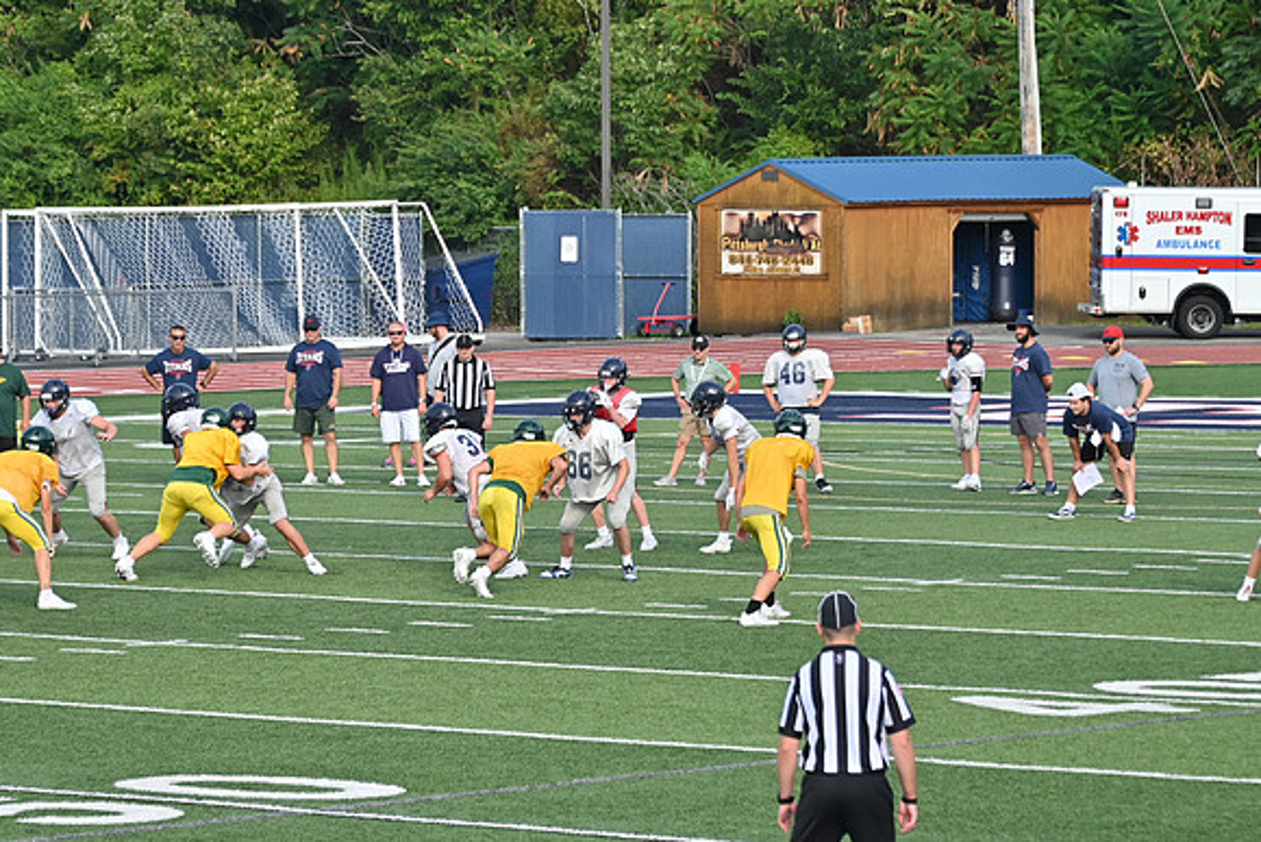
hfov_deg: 10.2
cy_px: 421
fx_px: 7077
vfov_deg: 6.8
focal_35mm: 202
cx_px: 630
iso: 280
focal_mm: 135
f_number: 5.6
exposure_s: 1/800
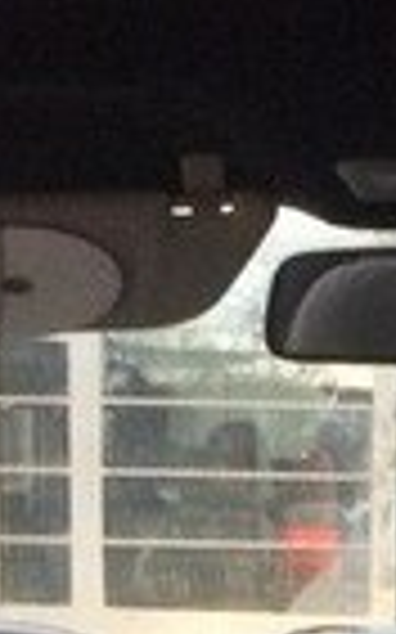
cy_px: 964
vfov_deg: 13.6
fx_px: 2489
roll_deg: +0.3
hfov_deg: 9.0
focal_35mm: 144
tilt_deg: -13.5
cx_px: 418
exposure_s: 1/25
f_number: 2.2
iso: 250
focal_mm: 4.15
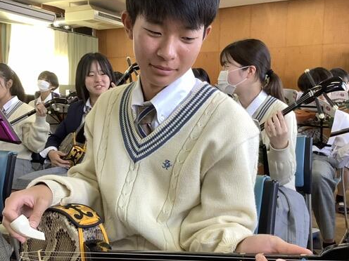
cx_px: 158
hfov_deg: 46.7
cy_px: 160
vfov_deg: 35.8
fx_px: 403
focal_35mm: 40
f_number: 2.4
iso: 80
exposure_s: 1/60
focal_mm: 3.3
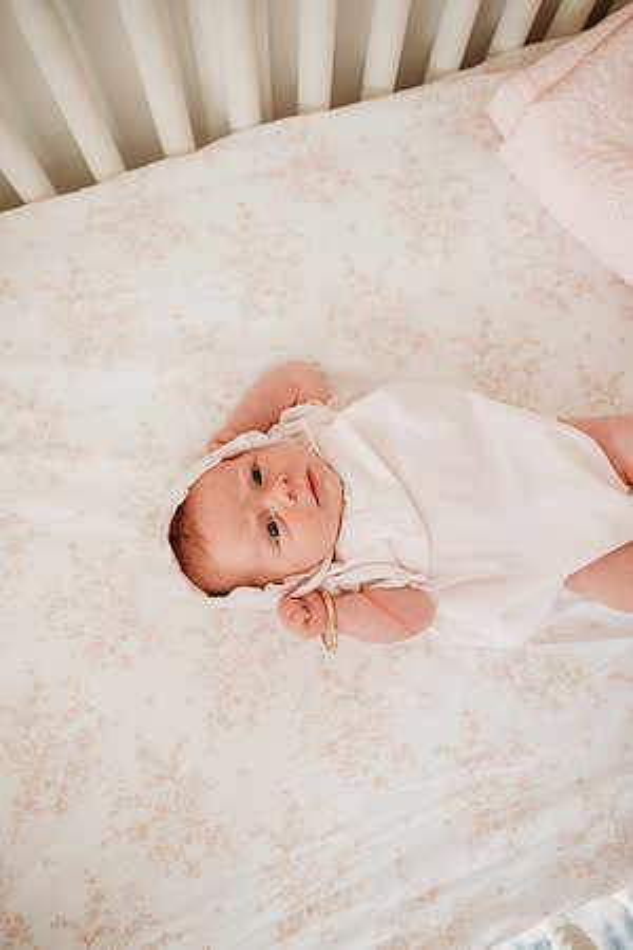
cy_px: 475
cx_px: 316
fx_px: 633
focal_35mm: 24
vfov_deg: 73.7
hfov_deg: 53.1
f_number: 2.8
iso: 1600
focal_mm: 24
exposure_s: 1/200
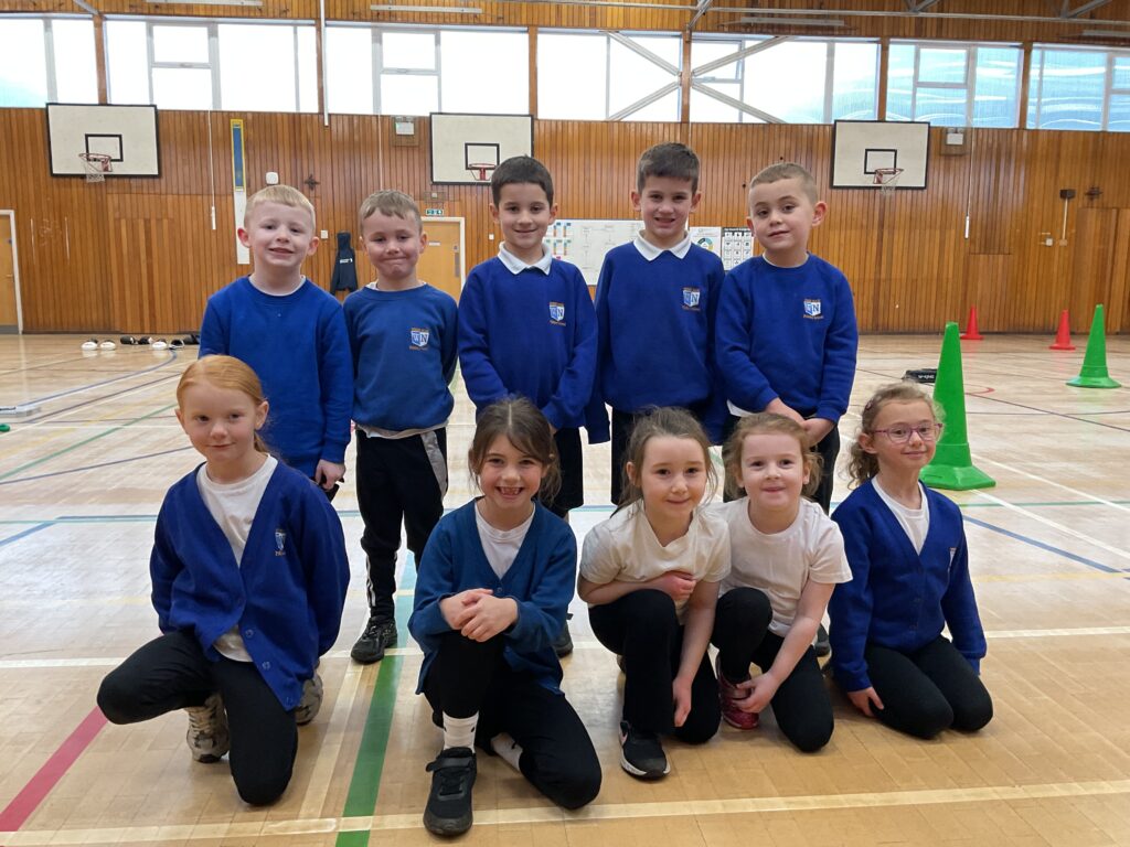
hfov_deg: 61.7
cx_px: 565
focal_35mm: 29
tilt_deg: -9.0
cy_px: 424
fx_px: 947
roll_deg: -0.2
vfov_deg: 48.2
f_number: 1.8
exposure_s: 1/60
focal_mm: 3
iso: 125
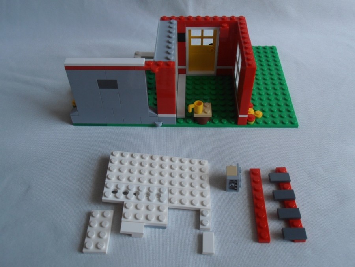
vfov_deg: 38.7
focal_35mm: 37
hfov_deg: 50.1
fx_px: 379
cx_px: 178
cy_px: 134
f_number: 3.9
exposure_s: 1/125
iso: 80
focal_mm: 6.61
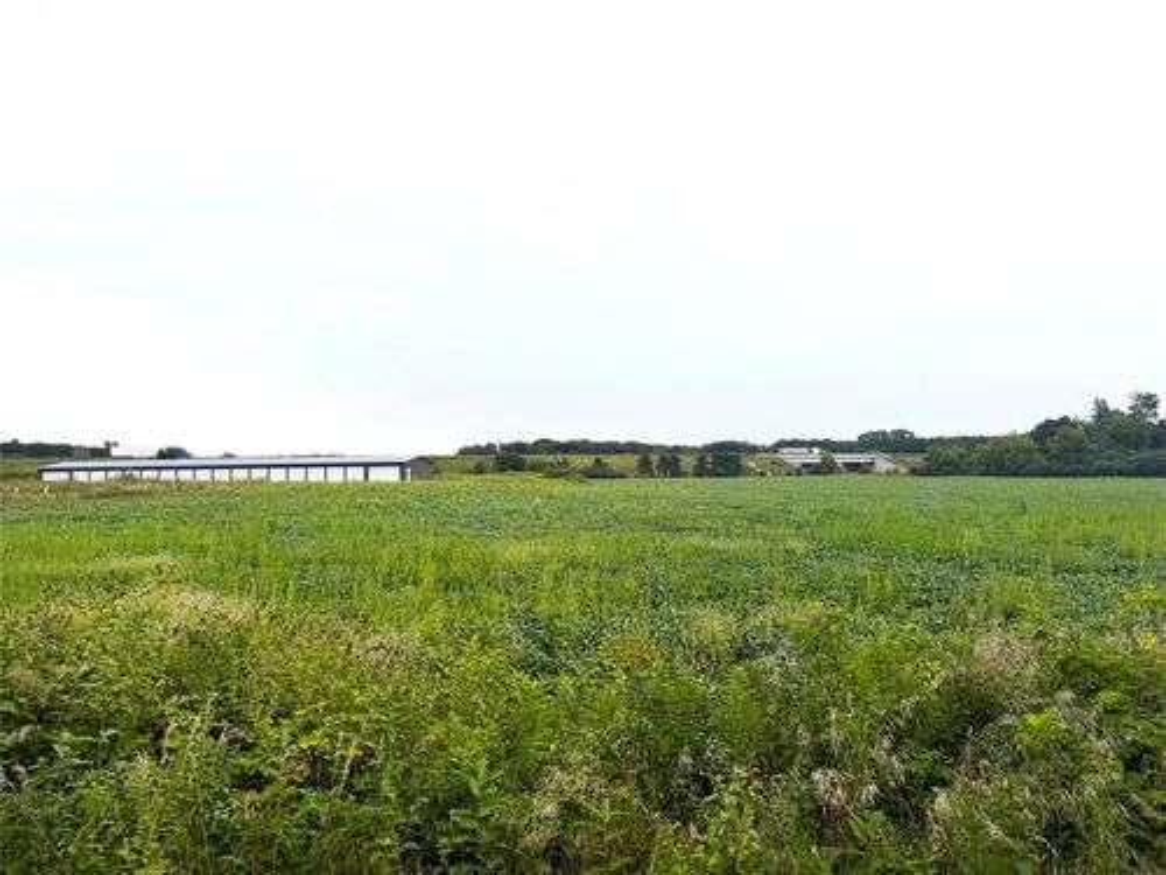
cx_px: 583
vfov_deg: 56.8
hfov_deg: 71.6
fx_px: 808
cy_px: 438
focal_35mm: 24
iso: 80
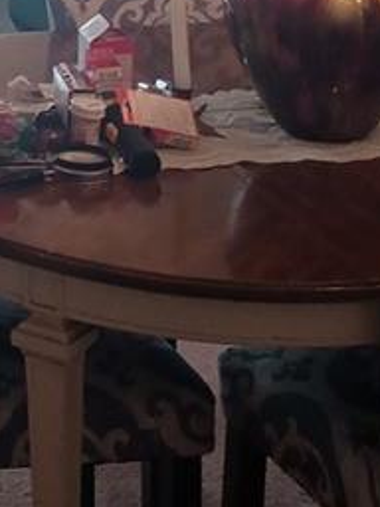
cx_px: -317
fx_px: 1713
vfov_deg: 15.7
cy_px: -204
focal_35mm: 117
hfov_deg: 11.7
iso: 160
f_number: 1.8
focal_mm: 4.6
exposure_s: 1/60
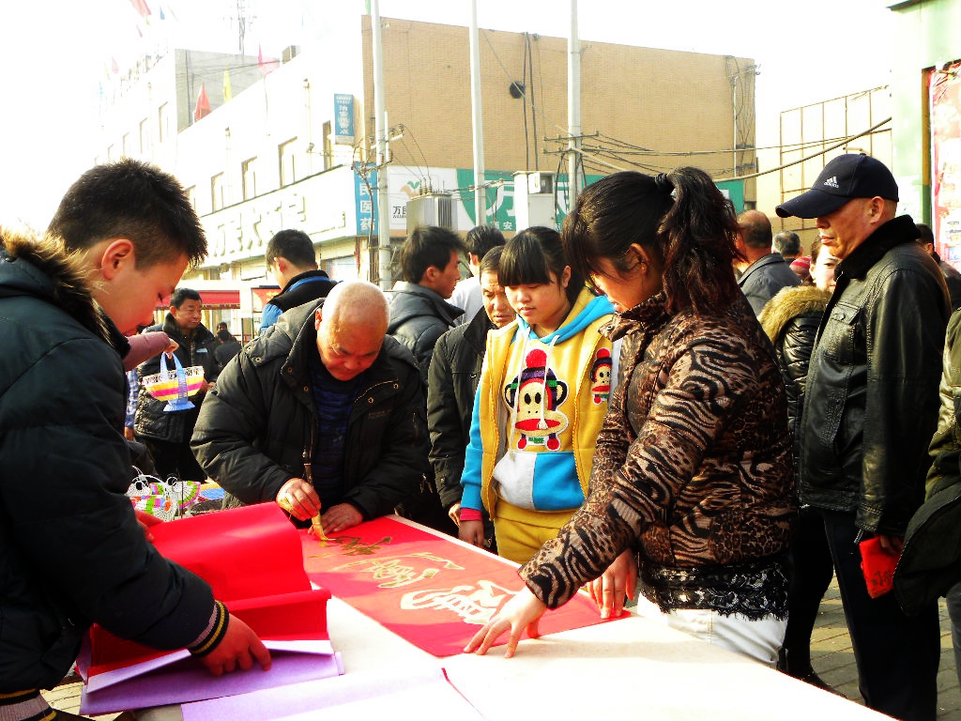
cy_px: 360
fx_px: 1138
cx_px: 480
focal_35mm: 41
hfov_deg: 45.8
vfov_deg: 35.1
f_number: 3.2
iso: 64
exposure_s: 1/146
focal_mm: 7.3
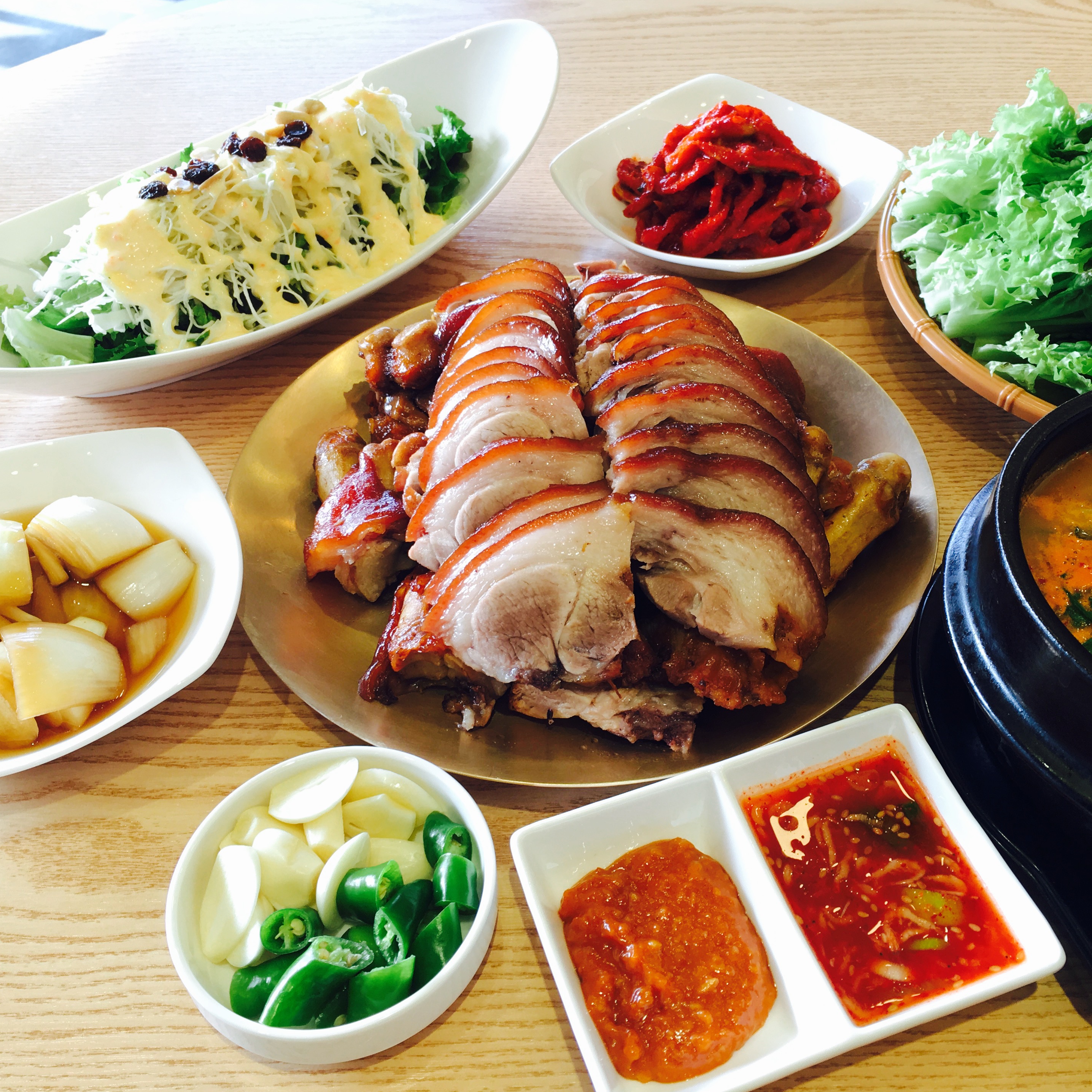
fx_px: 1285
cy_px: 522
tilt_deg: -45.6
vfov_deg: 46.0
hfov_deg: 45.9
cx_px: 630
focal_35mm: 36
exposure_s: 1/40
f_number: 2.2
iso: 25
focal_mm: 4.15
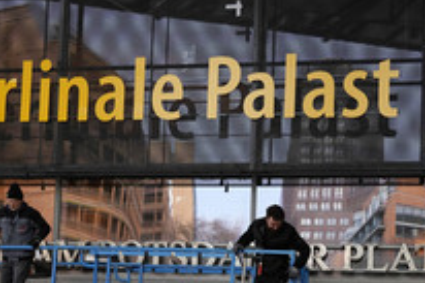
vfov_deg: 16.0
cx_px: 174
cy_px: 300
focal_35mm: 83
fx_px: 979
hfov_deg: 24.5
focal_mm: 38
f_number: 5.6
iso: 640
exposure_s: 1/160
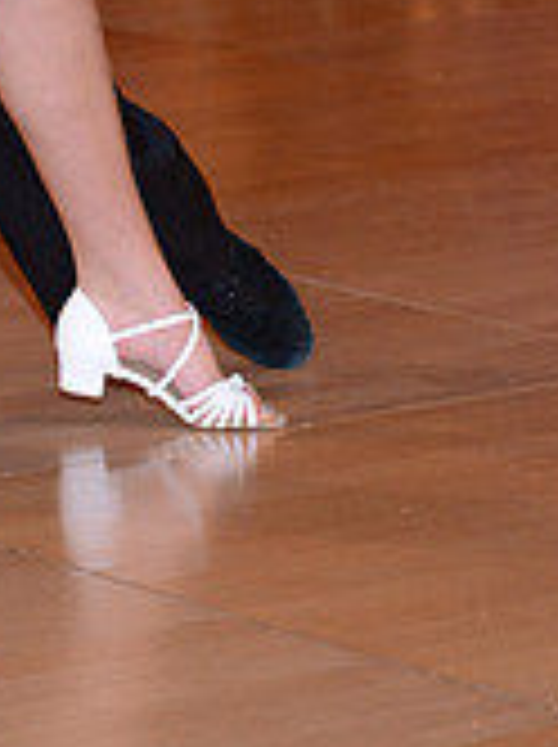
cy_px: -495
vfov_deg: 7.2
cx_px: -169
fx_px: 5797
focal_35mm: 269
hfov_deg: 5.5
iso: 1600
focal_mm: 80
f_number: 5
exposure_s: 1/200
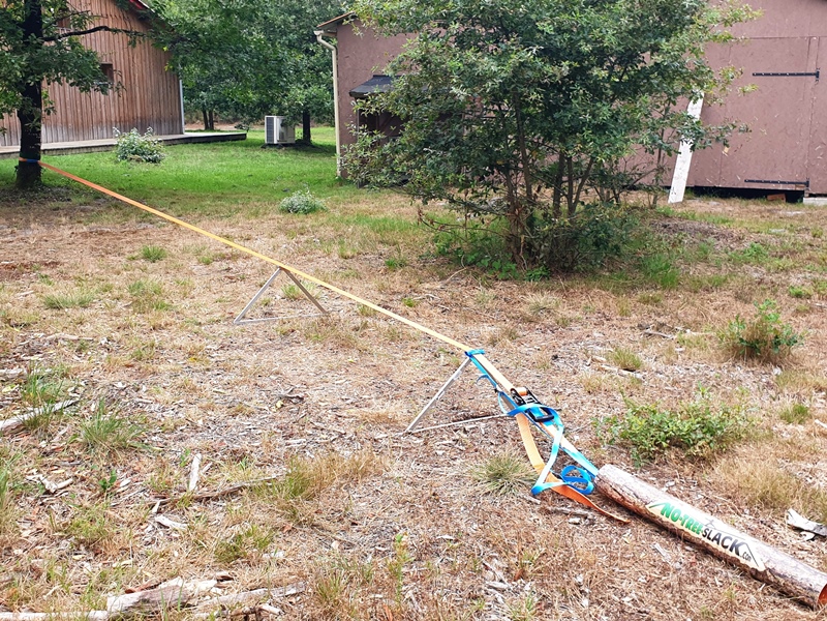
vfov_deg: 53.1
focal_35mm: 26
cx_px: 414
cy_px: 310
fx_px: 621
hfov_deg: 67.3
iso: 80
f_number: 2.4
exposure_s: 1/120
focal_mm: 4.3
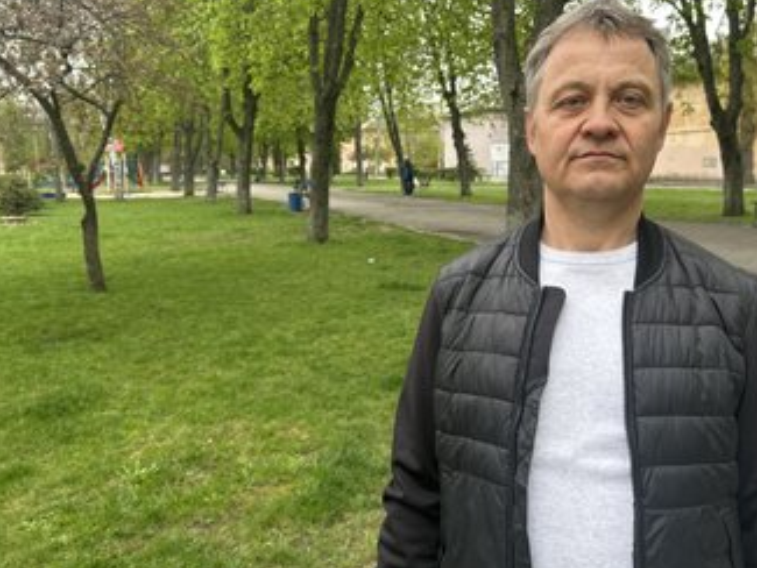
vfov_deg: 44.0
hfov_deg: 56.3
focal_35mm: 32
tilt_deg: -6.5
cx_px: 459
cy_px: 240
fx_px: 700
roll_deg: +0.8
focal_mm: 5.7
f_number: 1.5
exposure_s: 1/471
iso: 50
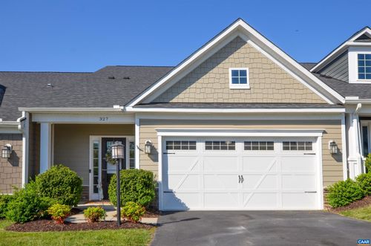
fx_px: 308
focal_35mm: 30
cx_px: 186
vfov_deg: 43.4
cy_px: 123
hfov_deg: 62.0
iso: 100
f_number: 8
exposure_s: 1/250
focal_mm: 20
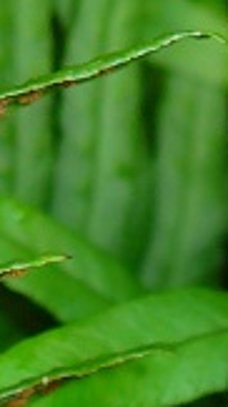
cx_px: -263
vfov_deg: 11.1
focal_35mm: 186
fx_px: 2001
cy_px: -226
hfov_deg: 6.3
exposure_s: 1/60
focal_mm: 6.1
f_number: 2.8
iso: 64
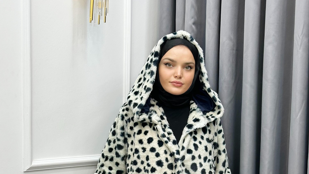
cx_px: 155
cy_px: 166
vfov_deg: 16.9
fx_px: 574
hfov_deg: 30.2
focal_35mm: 70
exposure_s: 1/148
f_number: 1.78
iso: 50
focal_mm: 6.86
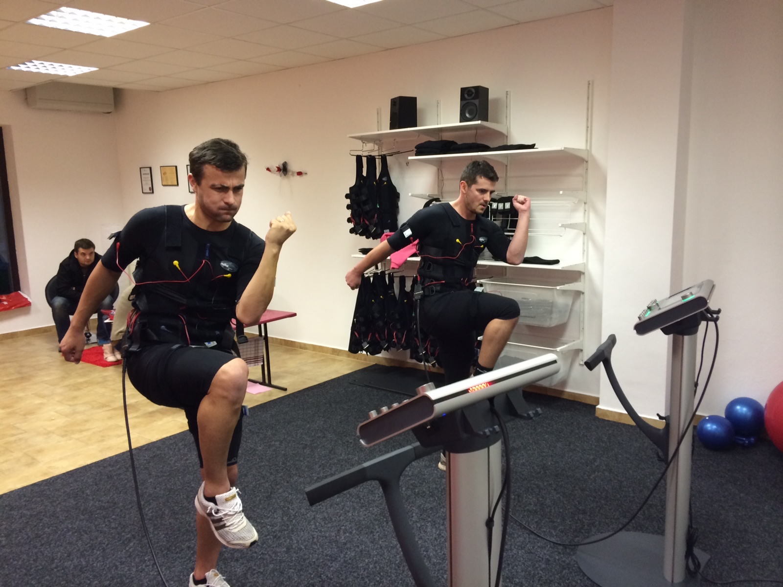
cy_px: 294
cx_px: 392
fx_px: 679
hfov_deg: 60.0
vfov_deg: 46.8
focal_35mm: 30
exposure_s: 1/33
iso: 160
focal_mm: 4.12
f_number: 2.2
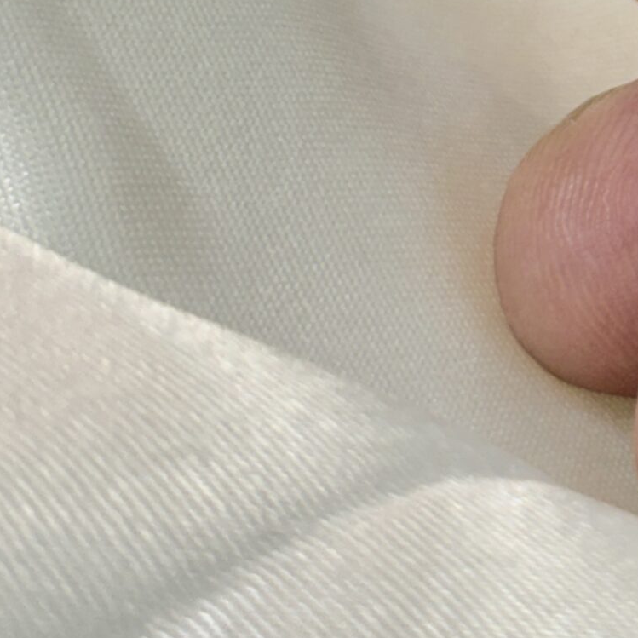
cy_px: -270
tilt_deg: -51.8
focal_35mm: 145
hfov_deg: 11.8
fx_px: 3024
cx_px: 801
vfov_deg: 11.6
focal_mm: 6.76
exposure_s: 1/100
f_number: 1.78
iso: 80
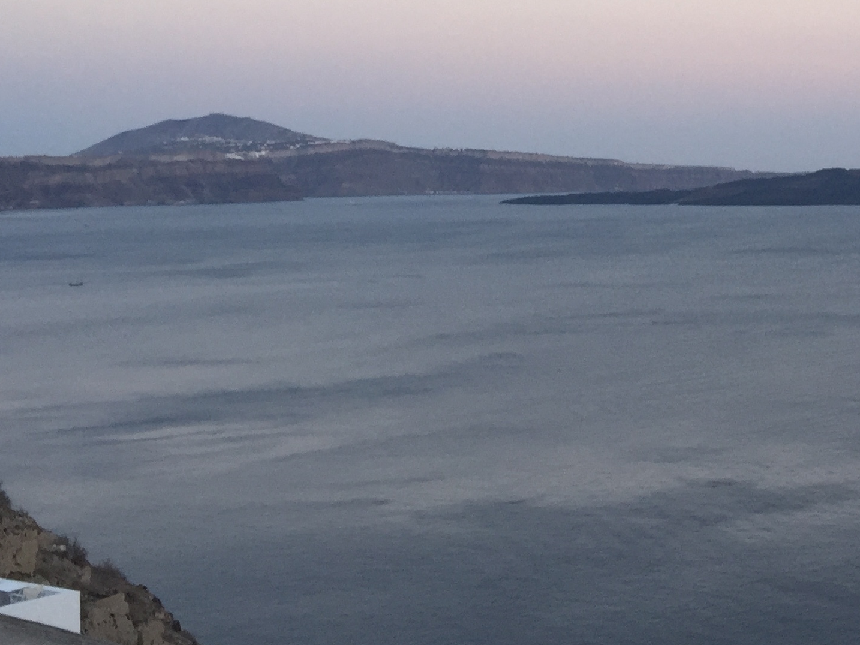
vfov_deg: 21.9
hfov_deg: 28.3
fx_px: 1640
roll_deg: +0.3
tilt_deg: +2.3
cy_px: 119
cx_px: 770
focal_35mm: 66
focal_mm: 4.15
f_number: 2.2
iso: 40
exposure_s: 1/100
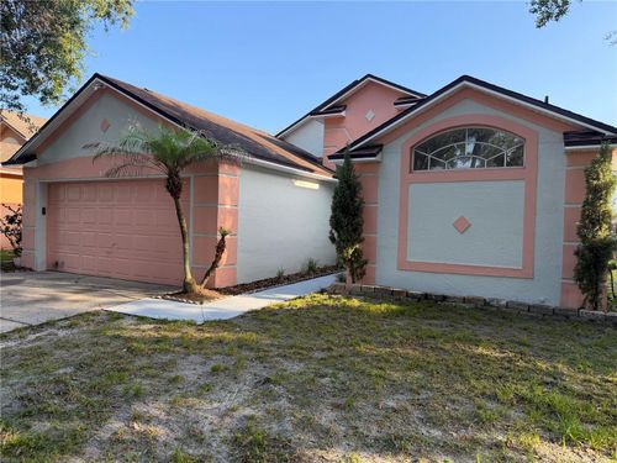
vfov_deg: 56.8
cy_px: 232
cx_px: 308
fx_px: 428
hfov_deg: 71.6
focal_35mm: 24
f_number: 1.78
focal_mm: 6.76
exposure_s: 1/728
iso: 100
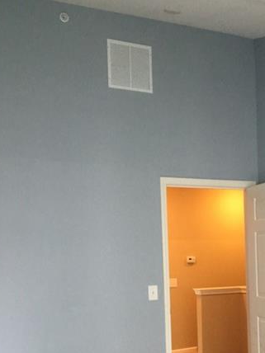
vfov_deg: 35.8
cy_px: 276
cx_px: 200
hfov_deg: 27.6
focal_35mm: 52
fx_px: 531
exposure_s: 1/30
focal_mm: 4.15
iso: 200
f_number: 2.2
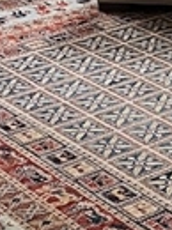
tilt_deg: -16.4
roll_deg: -0.9
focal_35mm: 154
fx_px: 1024
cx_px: 250
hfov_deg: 9.4
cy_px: -27
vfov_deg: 12.6
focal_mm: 5.1
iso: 250
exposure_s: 1/59
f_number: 1.6
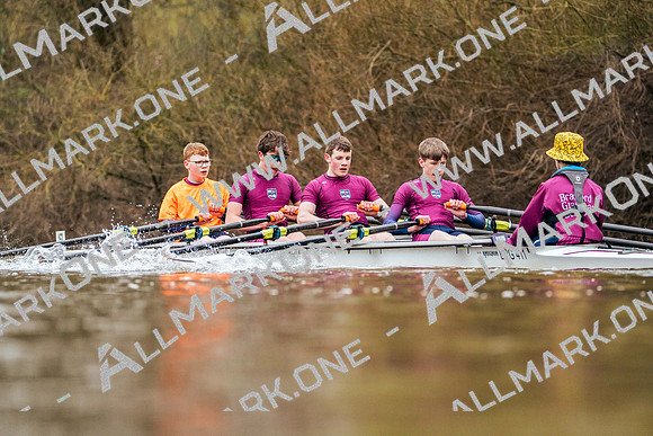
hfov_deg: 6.2
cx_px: 326
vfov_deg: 4.1
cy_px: 218
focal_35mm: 332
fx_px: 6023
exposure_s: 1/2000
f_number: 6.3
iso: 4000
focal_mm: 332
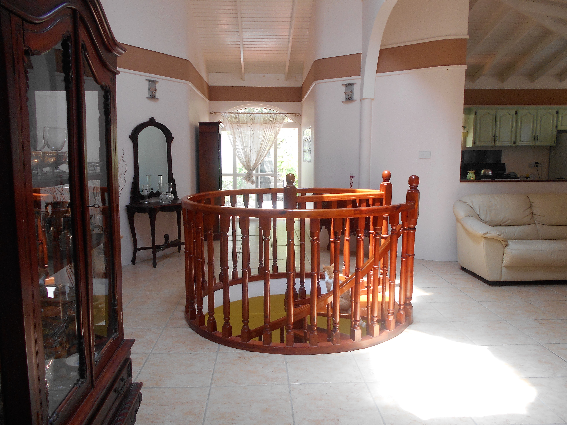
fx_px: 426
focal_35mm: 26
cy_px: 212
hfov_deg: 67.3
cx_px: 284
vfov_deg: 53.1
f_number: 3.2
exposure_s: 1/40
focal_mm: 4.6
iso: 80
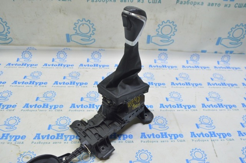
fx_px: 205
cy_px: 82
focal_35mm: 30
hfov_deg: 62.0
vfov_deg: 43.5
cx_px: 123
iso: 400
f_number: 5.6
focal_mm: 20
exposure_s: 1/20
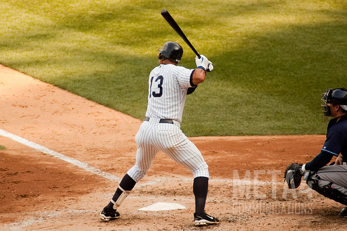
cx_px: 157
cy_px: 126
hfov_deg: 4.2
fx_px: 4747
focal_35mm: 493
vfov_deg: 2.8
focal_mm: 300
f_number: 5.6
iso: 320
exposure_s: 1/800
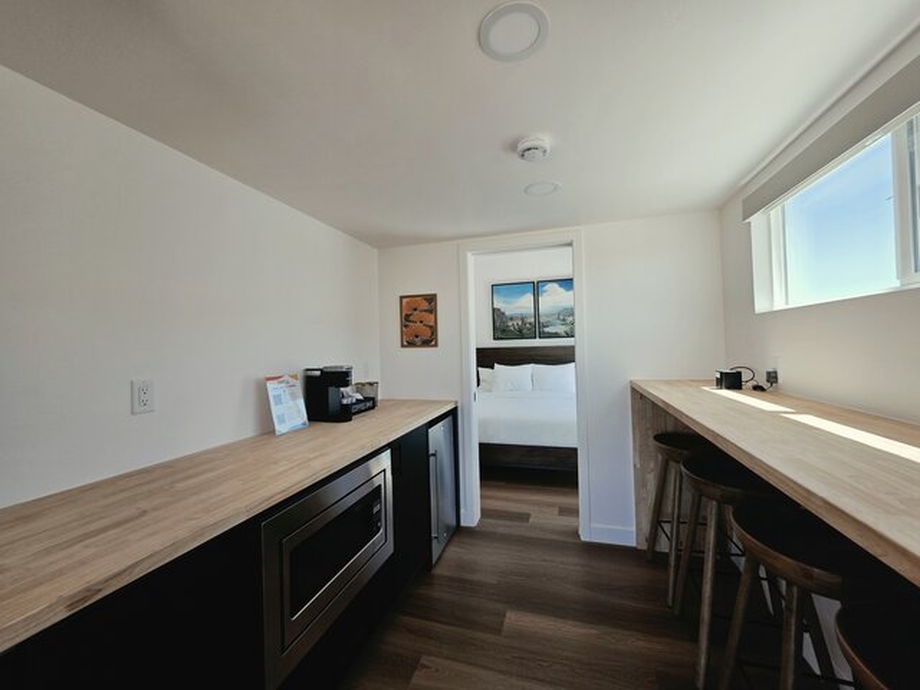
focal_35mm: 13
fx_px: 346
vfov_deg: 89.9
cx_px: 460
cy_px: 345
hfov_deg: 106.2
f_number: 1.9
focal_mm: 2.2
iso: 40
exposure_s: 1/370
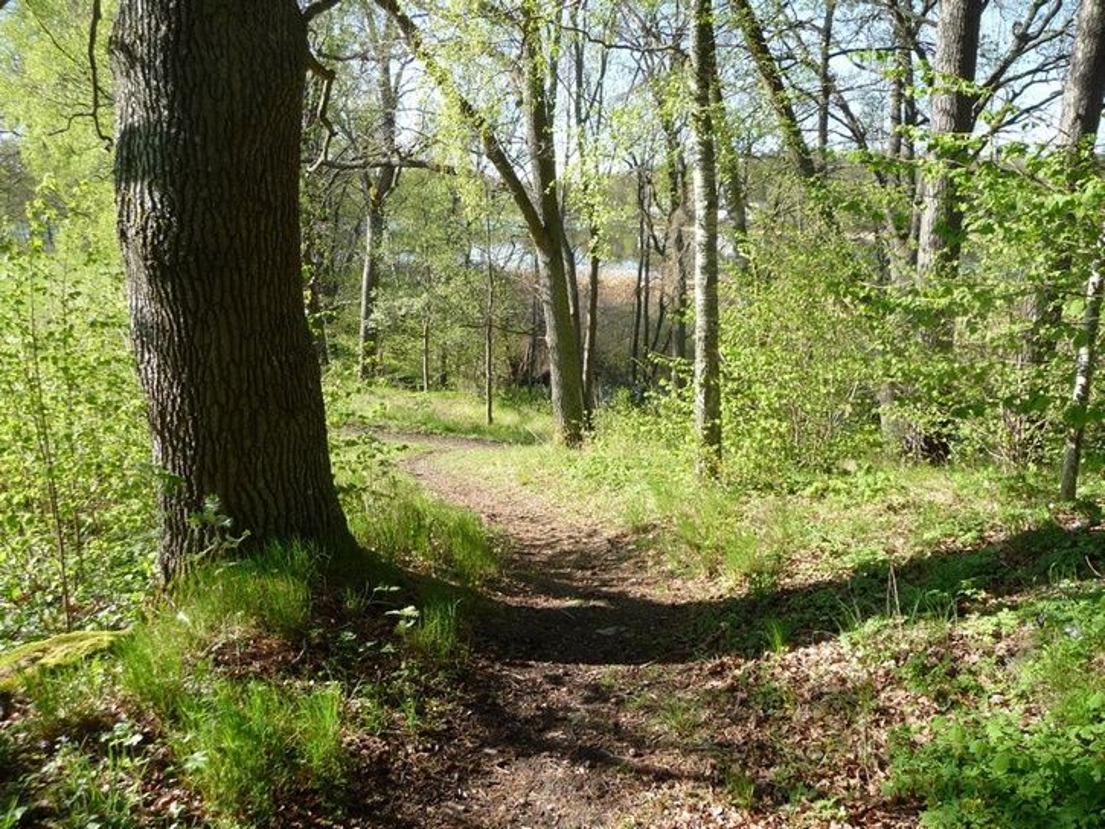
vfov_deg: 49.8
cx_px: 552
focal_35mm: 28
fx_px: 894
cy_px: 414
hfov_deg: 63.4
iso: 100
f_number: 3.3
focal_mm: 4.7
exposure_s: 1/200
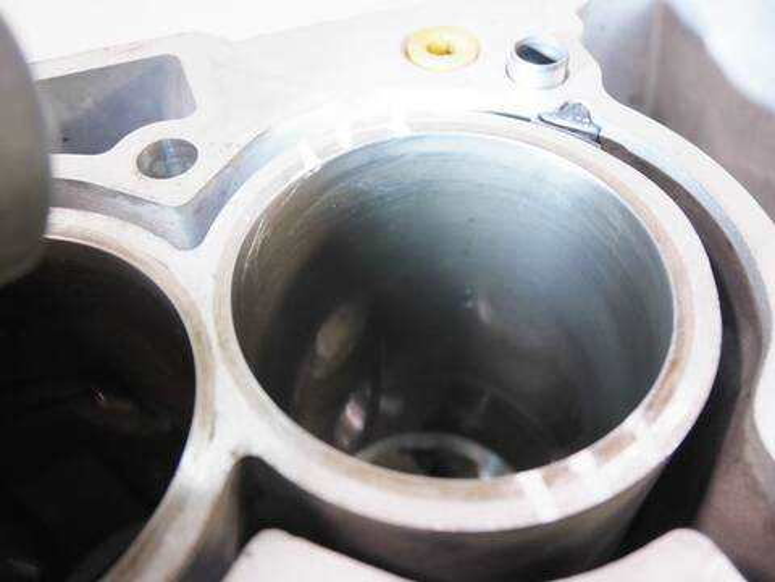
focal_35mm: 32
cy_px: 291
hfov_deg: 56.8
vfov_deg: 44.2
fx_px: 716
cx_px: 388
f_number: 3.9
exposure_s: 1/60
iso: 500
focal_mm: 16
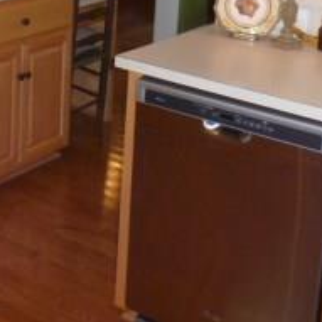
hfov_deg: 23.7
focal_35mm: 71
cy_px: 0
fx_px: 747
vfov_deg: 23.3
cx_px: 37
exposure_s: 1/60
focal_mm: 4.3
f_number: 3.3
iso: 320
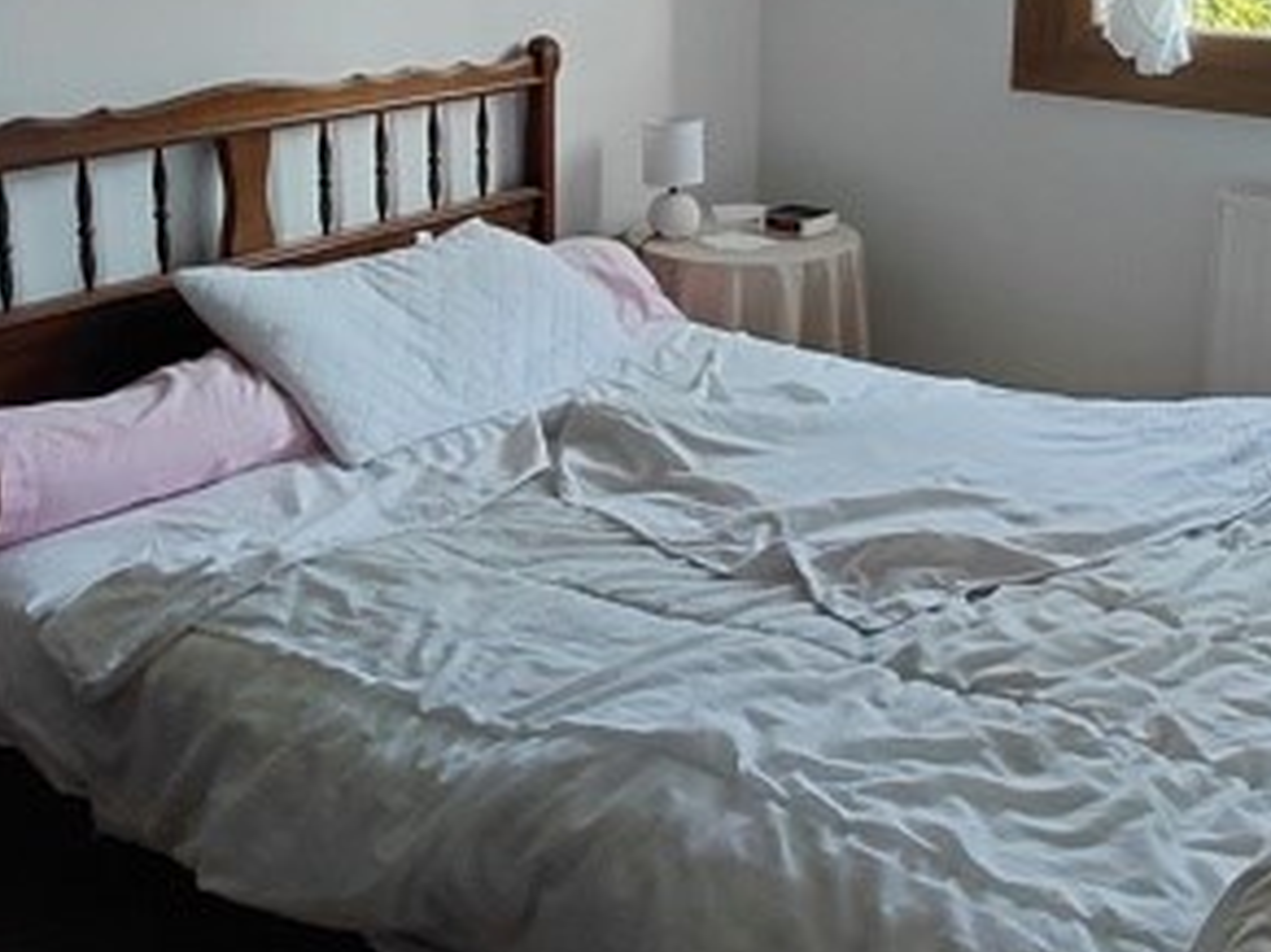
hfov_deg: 42.3
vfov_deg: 32.0
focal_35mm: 44
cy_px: 201
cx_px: 865
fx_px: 1615
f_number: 2.2
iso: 125
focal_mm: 1.64
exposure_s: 1/60
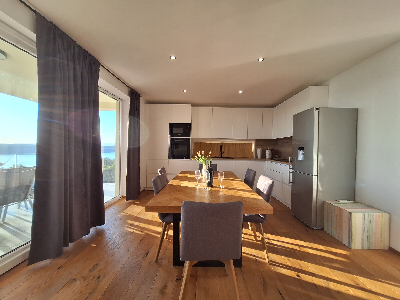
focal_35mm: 13
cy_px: 150
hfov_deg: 106.2
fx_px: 150
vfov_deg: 89.9
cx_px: 200
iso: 40
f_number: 2.2
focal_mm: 1.74
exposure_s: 1/203
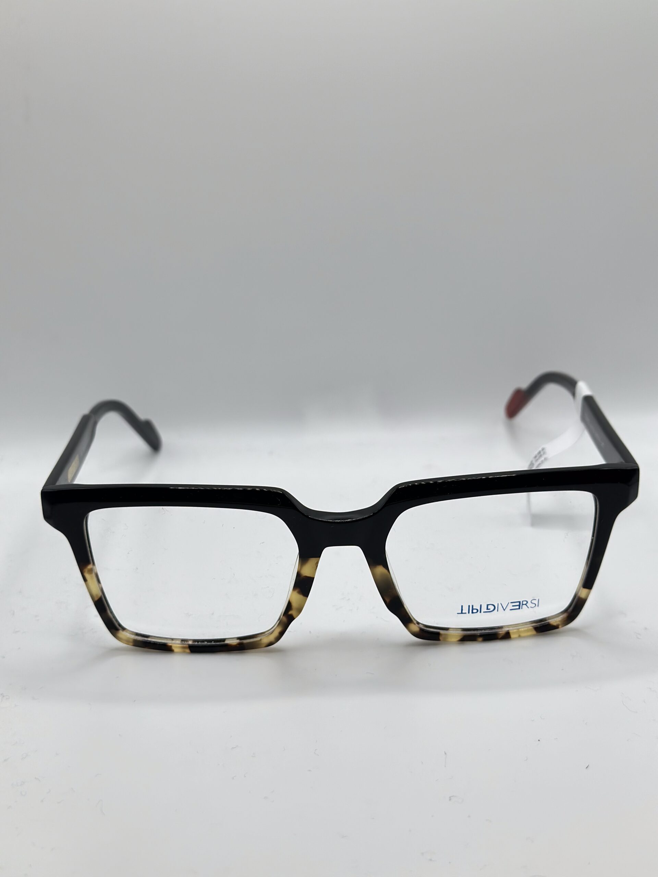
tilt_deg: -31.6
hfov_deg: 30.3
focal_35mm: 48
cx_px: 329
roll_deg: -0.4
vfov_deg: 39.7
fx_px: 1217
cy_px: 438
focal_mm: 6.86
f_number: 1.78
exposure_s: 1/709
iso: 80
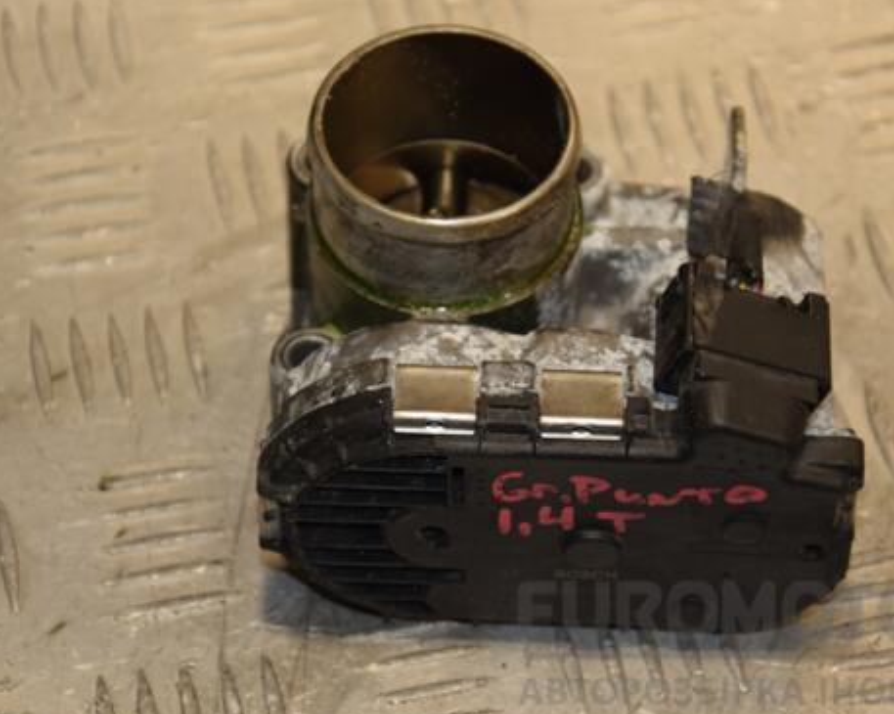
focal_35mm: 148
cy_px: 350
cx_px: 481
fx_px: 3913
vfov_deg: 10.4
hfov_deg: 13.0
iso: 800
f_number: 5.3
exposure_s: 1/200
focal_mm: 80
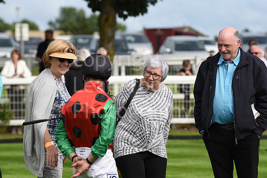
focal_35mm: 200
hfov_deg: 10.3
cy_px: 89
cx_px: 134
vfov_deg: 6.9
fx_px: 1484
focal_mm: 200
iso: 400
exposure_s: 1/2500
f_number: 5.6
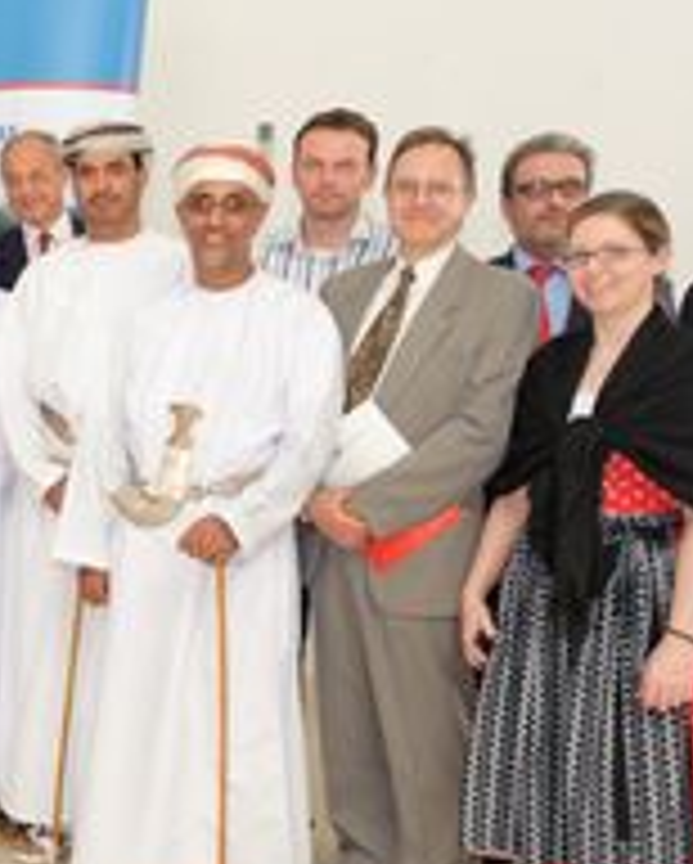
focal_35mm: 60
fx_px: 1536
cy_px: 459
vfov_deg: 31.4
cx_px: -189
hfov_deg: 22.9
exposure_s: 1/60
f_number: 4
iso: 400
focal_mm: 24
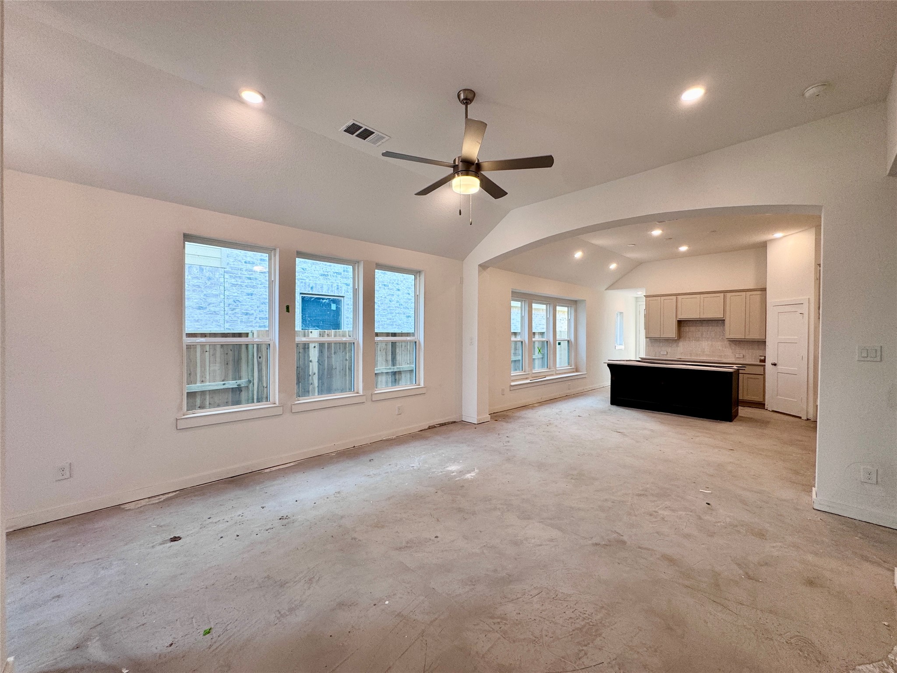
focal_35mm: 14
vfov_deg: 85.7
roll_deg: -0.6
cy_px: 336
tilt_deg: -0.5
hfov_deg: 102.1
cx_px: 448
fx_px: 363
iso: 80
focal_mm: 2.22
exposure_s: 1/120
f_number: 2.2
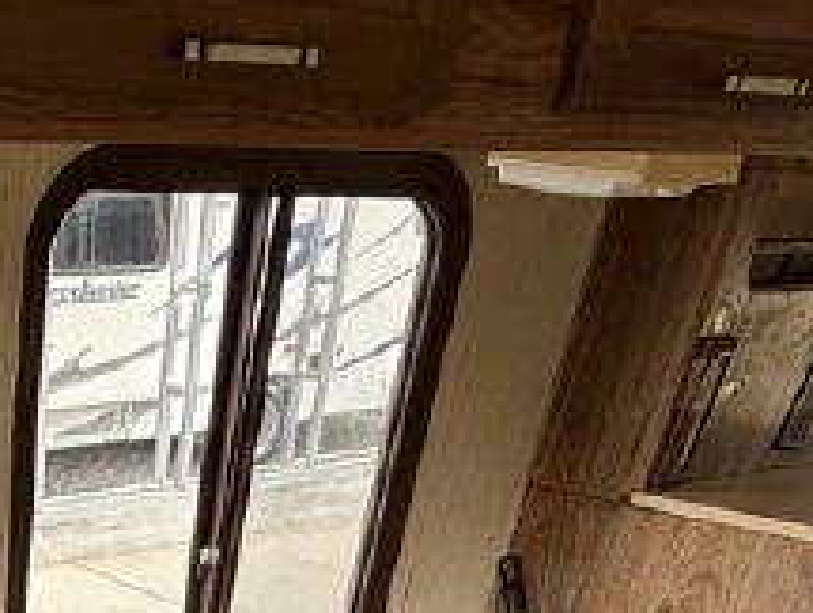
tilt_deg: -30.3
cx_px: -64
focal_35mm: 52
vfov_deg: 22.1
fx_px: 1223
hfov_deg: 32.6
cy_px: 972
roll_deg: +0.6
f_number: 2.2
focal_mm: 2.22
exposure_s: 1/99
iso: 80
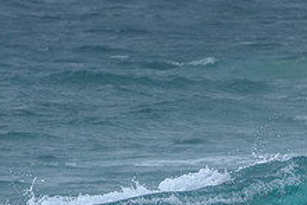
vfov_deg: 0.9
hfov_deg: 1.4
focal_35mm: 1447
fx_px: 12330
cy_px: 294
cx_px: 379
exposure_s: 1/2000
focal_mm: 400
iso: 500
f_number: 7.1
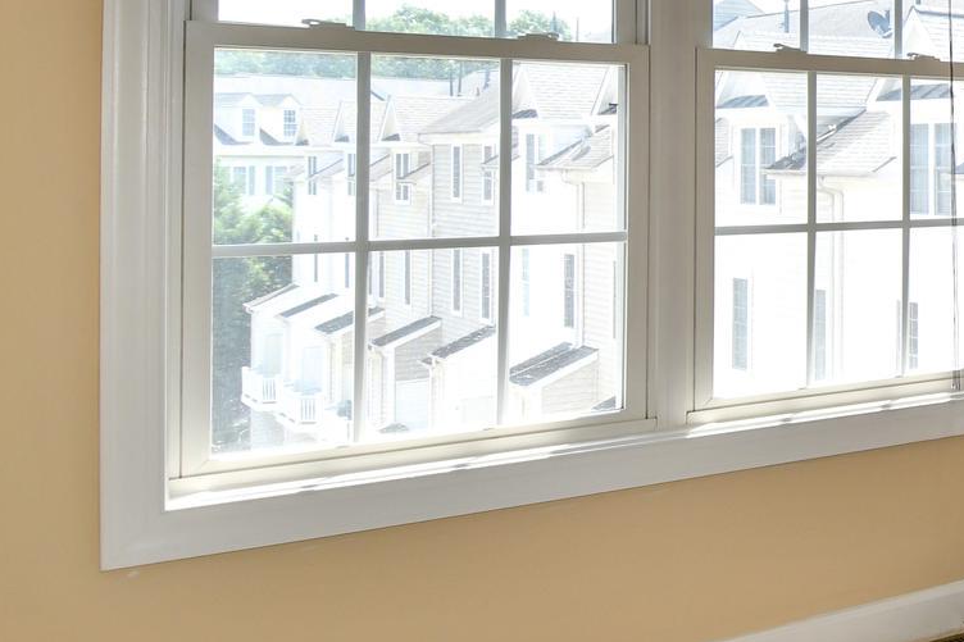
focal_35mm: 49
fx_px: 1312
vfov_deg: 27.2
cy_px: 167
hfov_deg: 31.4
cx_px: 1247
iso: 200
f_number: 5.6
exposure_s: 1/125
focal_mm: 12
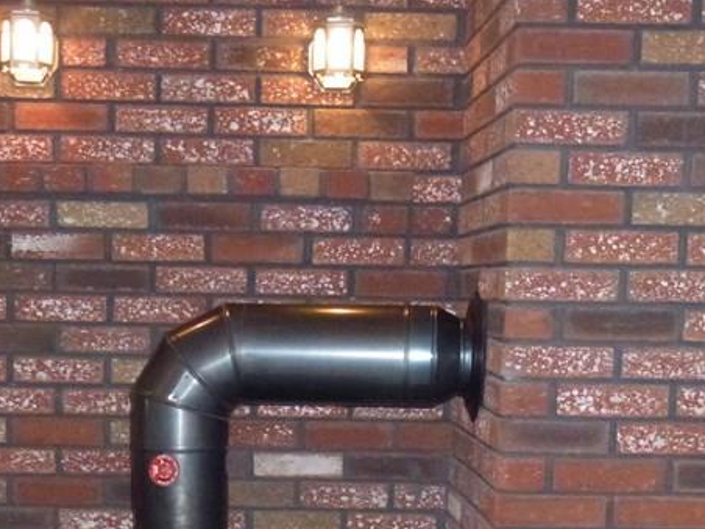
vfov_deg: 20.8
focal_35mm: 68
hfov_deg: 28.4
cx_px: 256
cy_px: 546
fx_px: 1385
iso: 640
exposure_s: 1/60
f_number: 3.5
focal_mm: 5.4
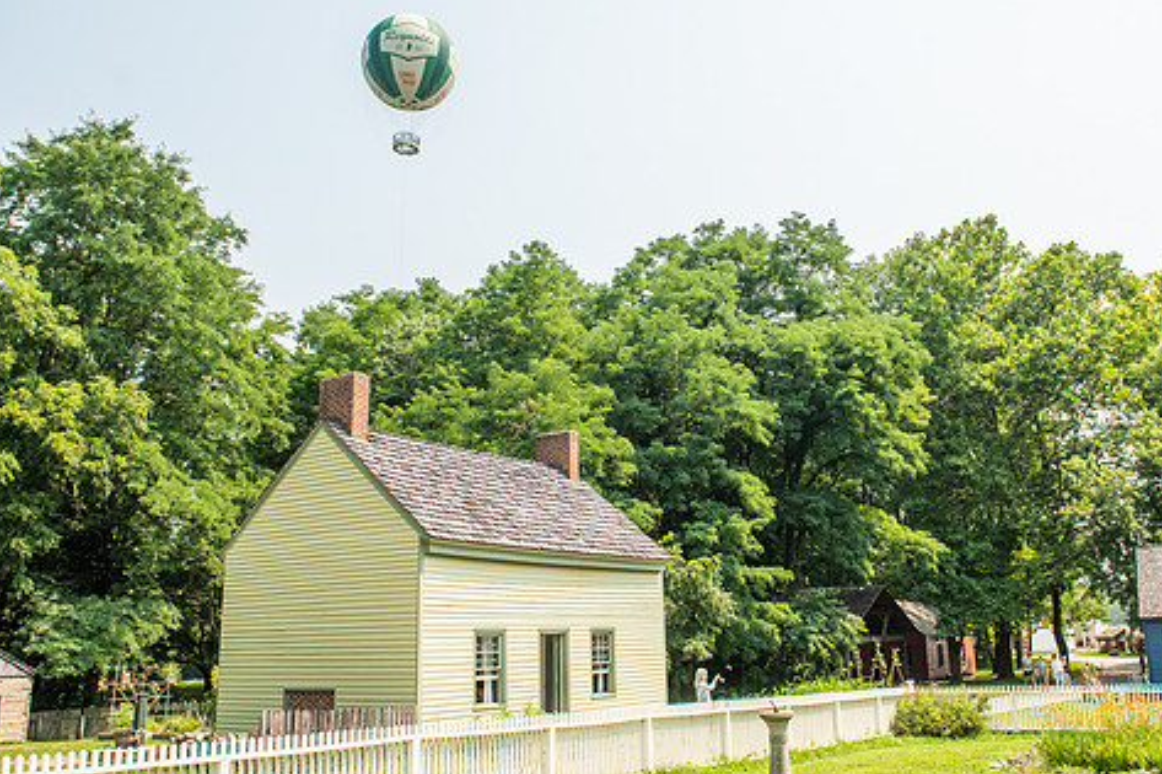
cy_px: 380
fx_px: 1000
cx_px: 655
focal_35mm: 31
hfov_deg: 60.1
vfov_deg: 42.3
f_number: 4
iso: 500
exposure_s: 1/3200
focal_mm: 24
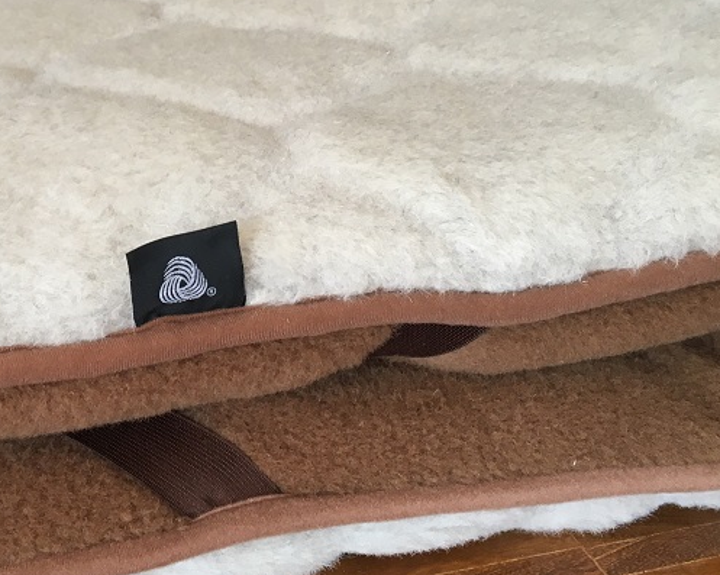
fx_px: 1214
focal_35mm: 57
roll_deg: +1.0
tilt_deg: -23.8
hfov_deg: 32.4
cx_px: 181
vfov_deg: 26.6
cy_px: 211
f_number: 2.2
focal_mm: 4.15
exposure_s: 1/33
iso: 64
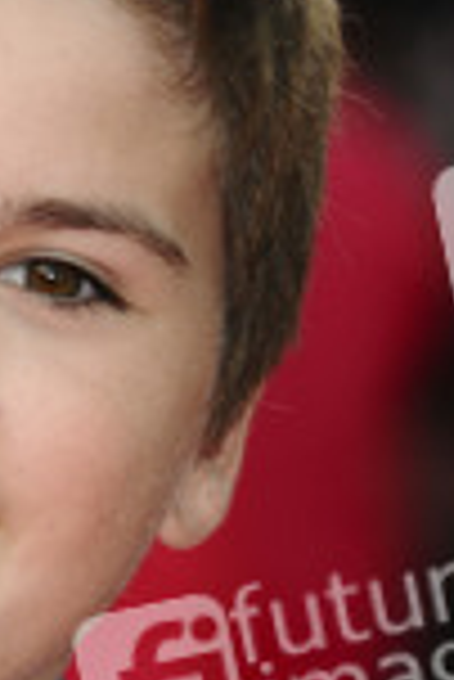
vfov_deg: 2.6
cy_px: 437
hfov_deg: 1.7
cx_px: -101
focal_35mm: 796
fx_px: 15022
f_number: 5.6
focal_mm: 200
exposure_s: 1/250
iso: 200
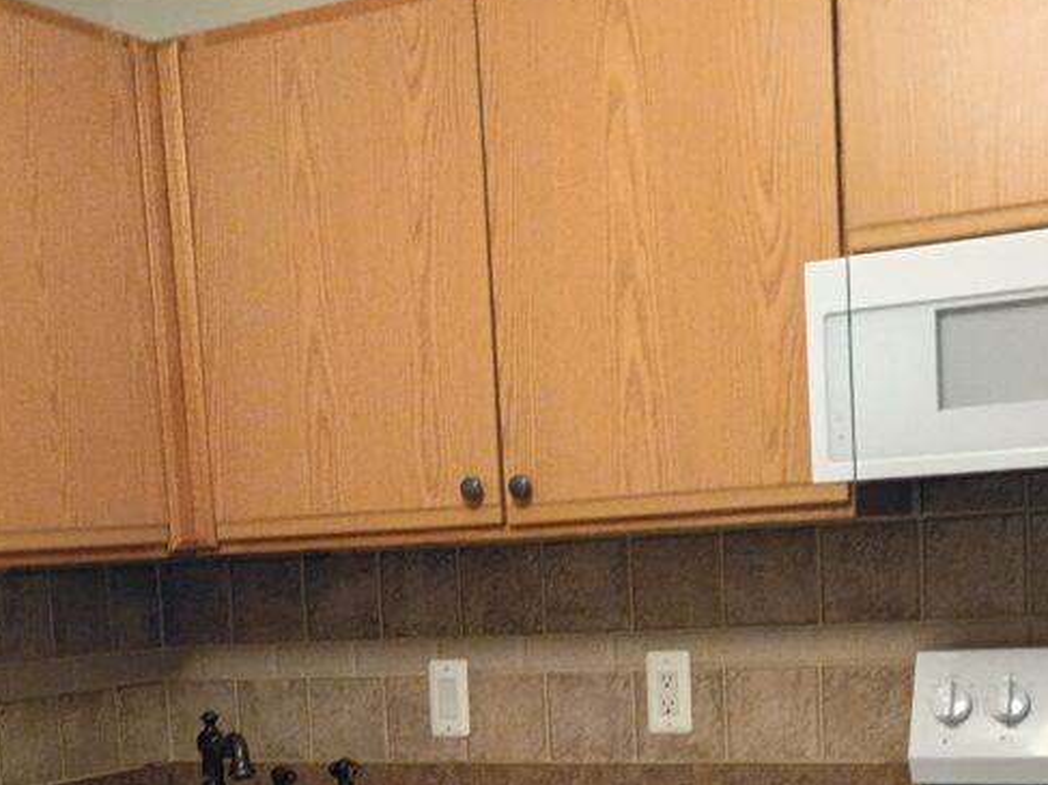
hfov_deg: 31.6
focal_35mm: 61
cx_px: 437
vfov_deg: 23.0
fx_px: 1846
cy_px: 794
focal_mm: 4.27
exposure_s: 1/30
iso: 1135
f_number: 1.8
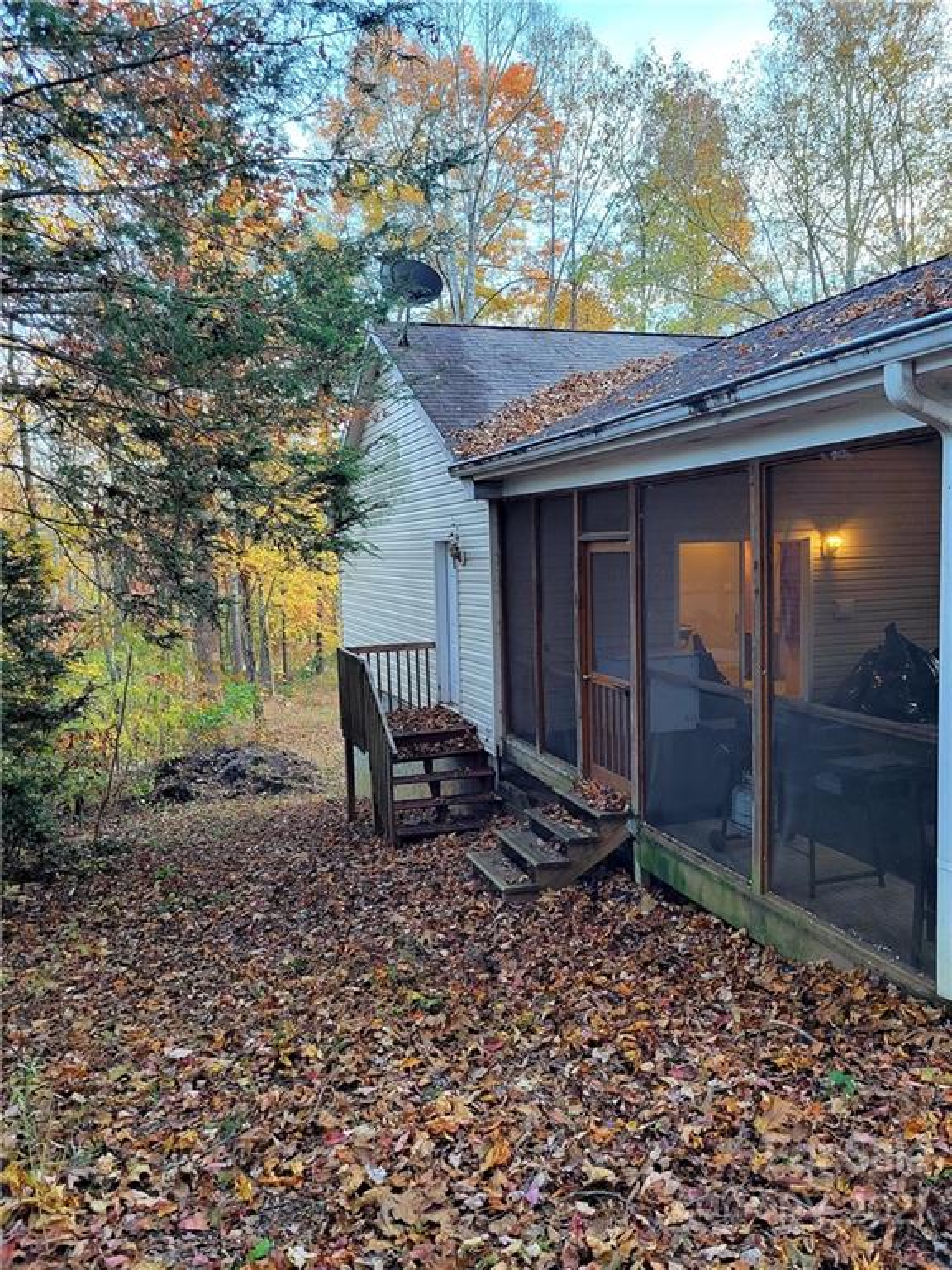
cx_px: 476
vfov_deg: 67.3
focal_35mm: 26
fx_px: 953
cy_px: 635
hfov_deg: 53.1
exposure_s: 1/119
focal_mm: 5.4
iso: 250
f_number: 1.8
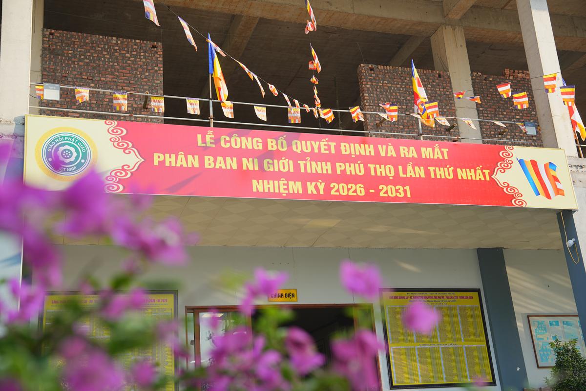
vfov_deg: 29.9
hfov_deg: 43.6
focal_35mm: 45
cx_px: 293
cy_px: 196
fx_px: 732
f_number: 4
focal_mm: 45
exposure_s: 1/160
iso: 100
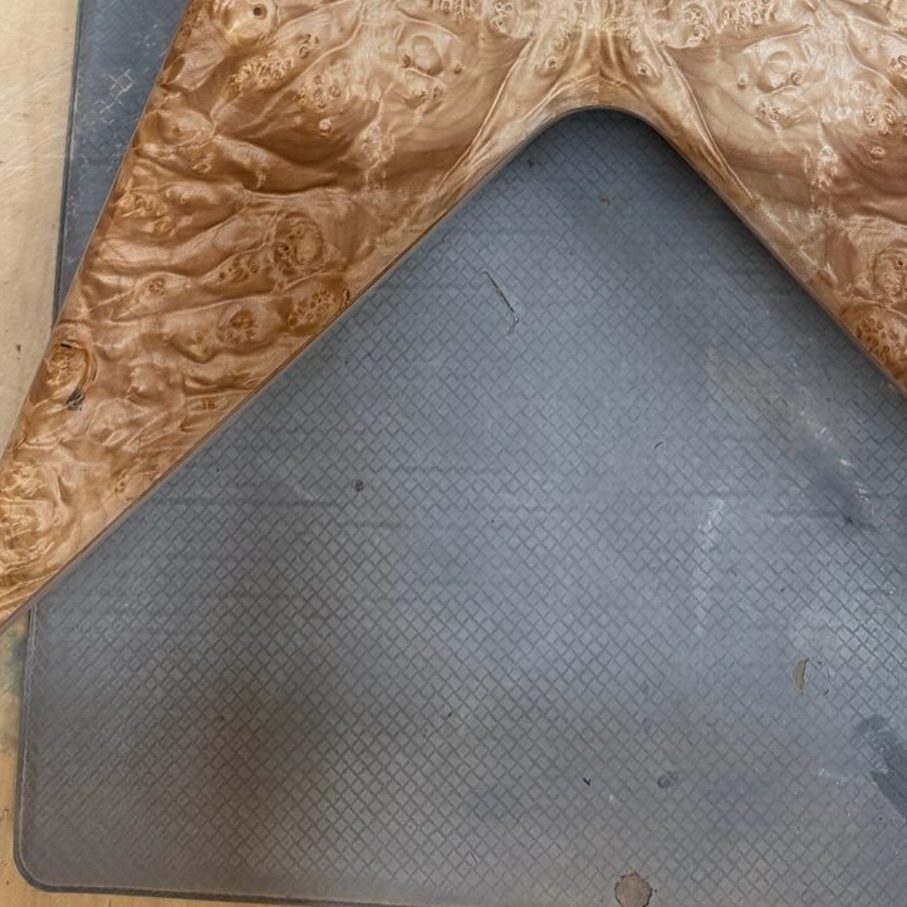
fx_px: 1393
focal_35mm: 47
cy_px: -78
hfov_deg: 35.9
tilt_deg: -81.5
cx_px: 564
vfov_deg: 32.1
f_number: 1.78
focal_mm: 6.76
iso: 160
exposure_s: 1/120
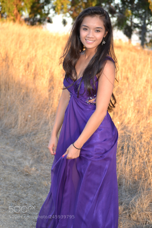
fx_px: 522
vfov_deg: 24.6
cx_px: 76
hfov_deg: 16.6
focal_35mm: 82
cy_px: 114
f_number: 4.2
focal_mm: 55
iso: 320
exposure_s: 1/125
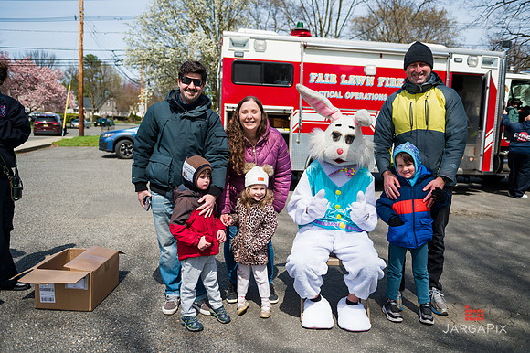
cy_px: 176
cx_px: 265
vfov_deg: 47.9
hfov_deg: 67.4
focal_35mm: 27
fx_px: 397
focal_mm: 27
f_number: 4
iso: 200
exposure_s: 1/4000
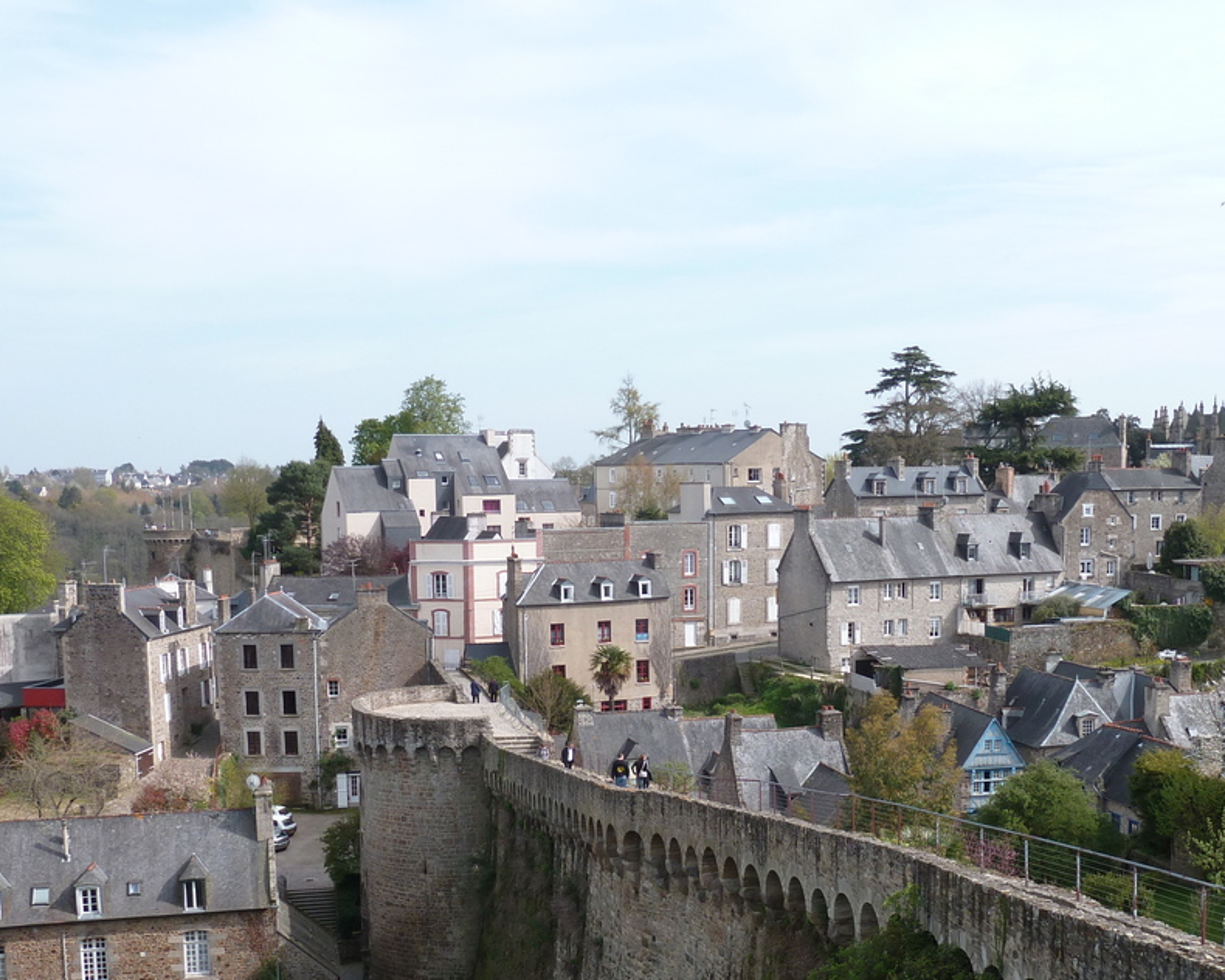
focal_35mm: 43
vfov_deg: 34.4
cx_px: 682
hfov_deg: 42.8
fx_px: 1559
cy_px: 695
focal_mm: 4.7
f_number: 4
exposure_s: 1/400
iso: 80
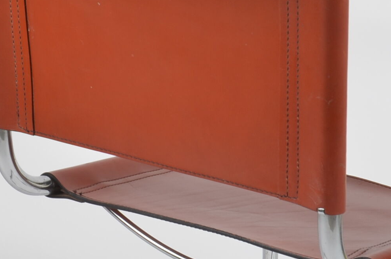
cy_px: 234
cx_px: 207
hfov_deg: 15.3
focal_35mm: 134
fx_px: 1453
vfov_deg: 10.1
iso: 100
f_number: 11
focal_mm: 24
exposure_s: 1/125
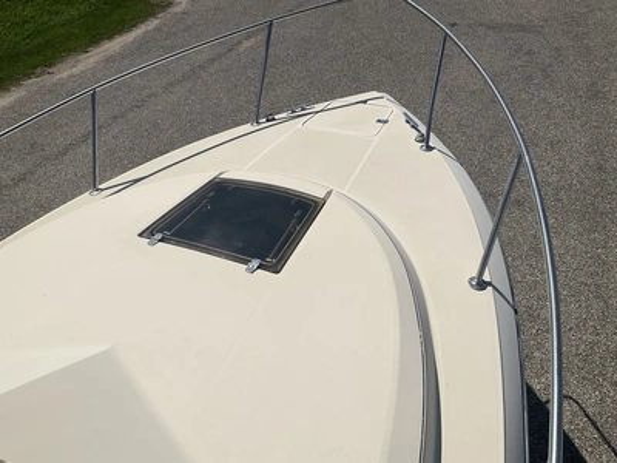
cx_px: 308
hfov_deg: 61.7
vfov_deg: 48.2
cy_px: 232
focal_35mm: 29
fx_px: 517
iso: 25
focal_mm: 3
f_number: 1.8
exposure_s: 1/7407
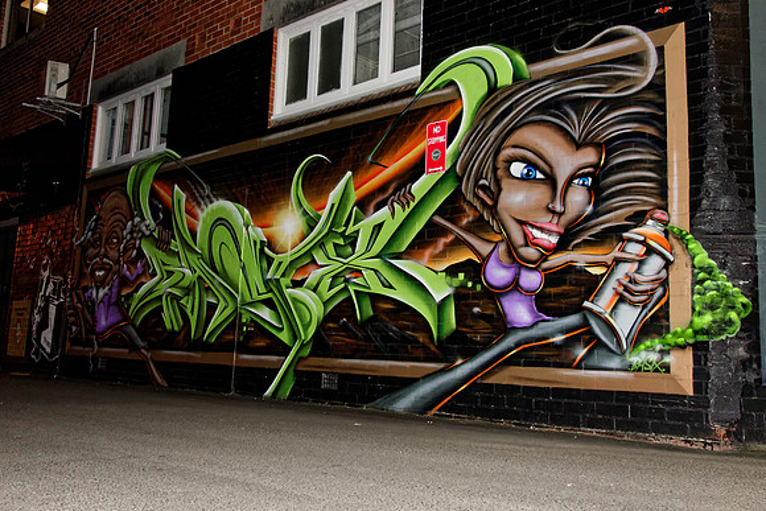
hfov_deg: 60.3
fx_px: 660
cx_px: 383
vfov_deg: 42.3
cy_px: 256
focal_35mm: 31
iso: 800
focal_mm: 11.46
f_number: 2.5
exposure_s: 1/30
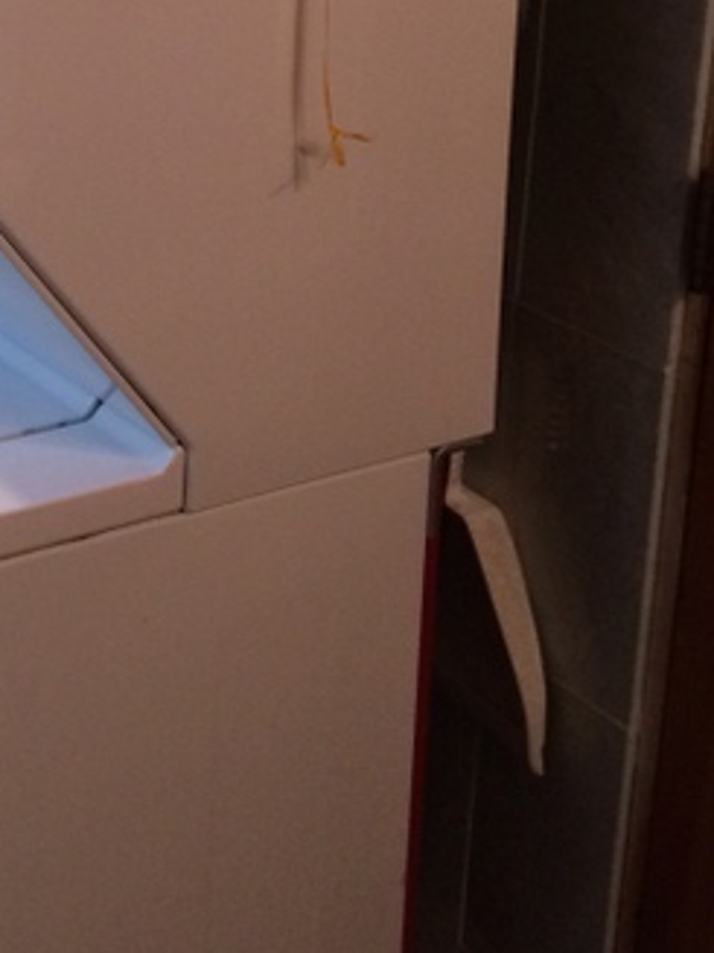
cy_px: -67
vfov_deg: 25.6
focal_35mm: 71
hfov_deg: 19.5
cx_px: -149
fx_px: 1954
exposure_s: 1/30
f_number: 2.2
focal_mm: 4.15
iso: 160
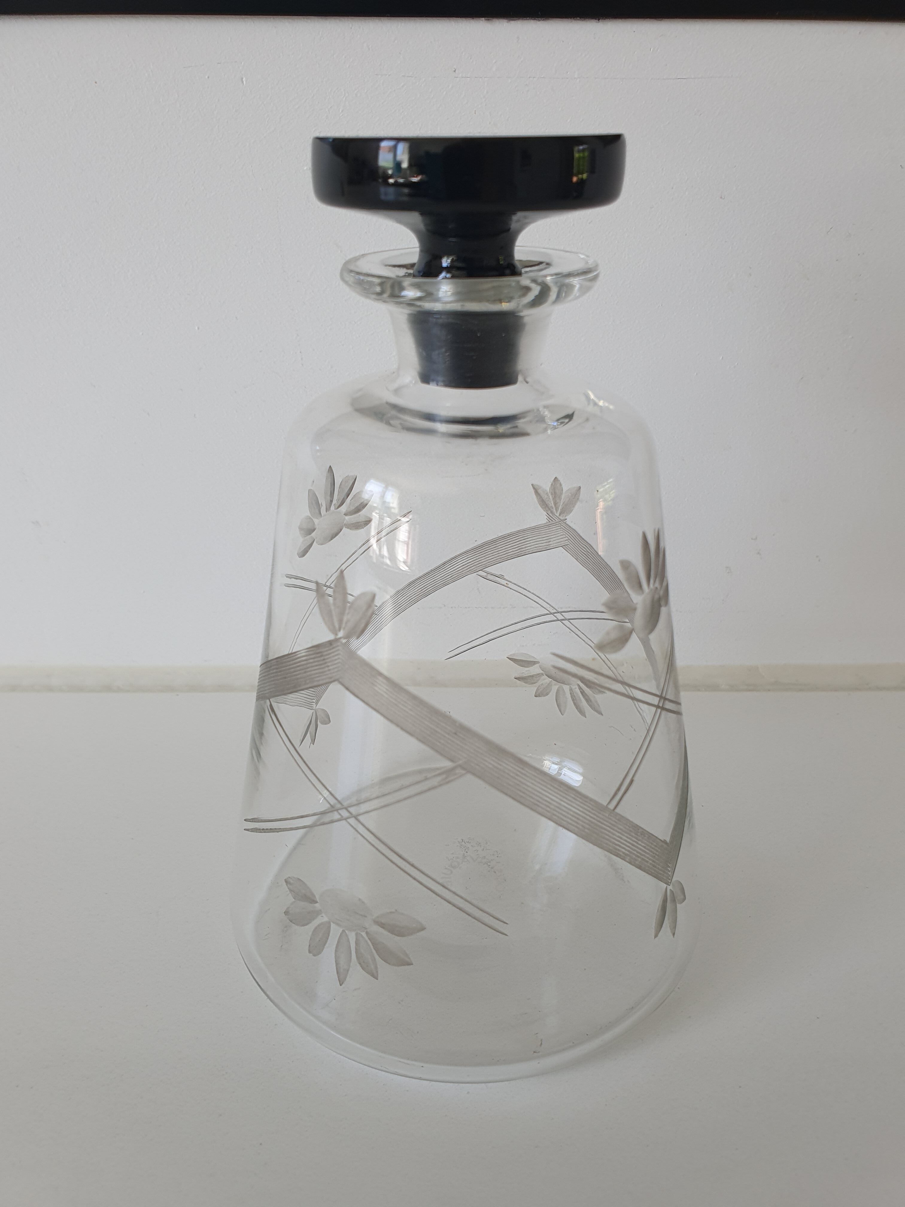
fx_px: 906
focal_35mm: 26
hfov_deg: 53.1
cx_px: 452
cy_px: 604
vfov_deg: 67.3
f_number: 2.4
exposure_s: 1/100
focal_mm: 4.32
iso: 64
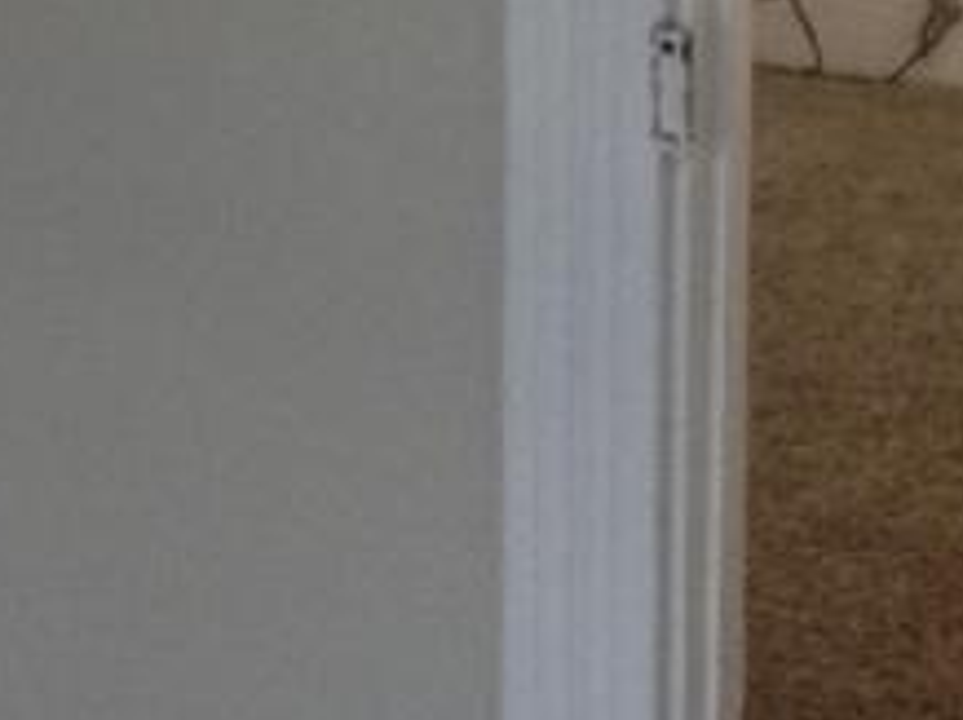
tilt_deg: -8.9
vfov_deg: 8.9
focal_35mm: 165
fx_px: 4585
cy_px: -155
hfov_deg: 11.9
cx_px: 88
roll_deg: +0.2
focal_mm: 4.28
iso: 160
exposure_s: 1/15
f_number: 2.4
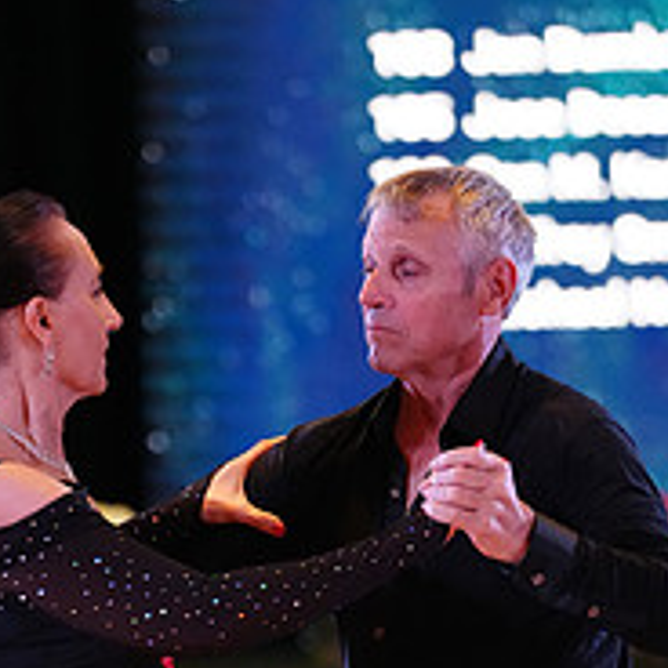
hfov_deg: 4.9
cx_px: 216
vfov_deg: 4.9
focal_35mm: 354
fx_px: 7729
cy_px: 868
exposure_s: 1/400
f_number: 2.8
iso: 5000
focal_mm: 132
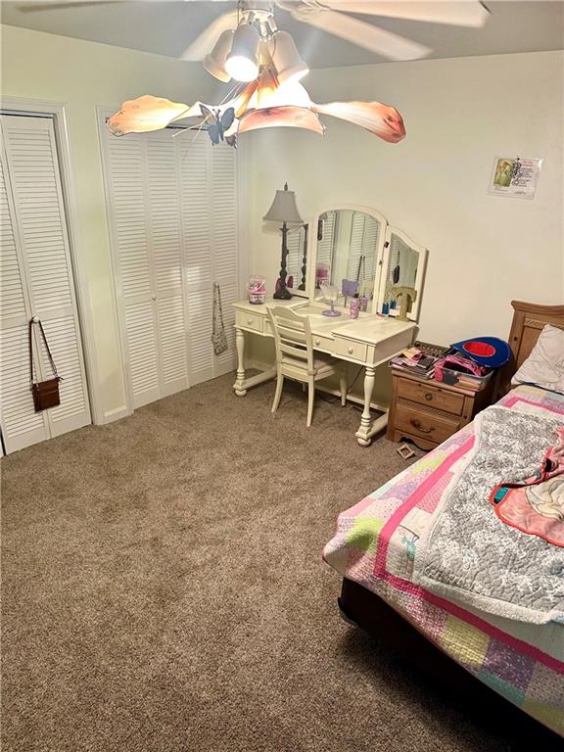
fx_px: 521
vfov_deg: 71.6
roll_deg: -1.5
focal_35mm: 24
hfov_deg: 56.8
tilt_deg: -23.0
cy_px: 376
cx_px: 282
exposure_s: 1/60
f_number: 1.78
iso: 320
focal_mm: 6.86
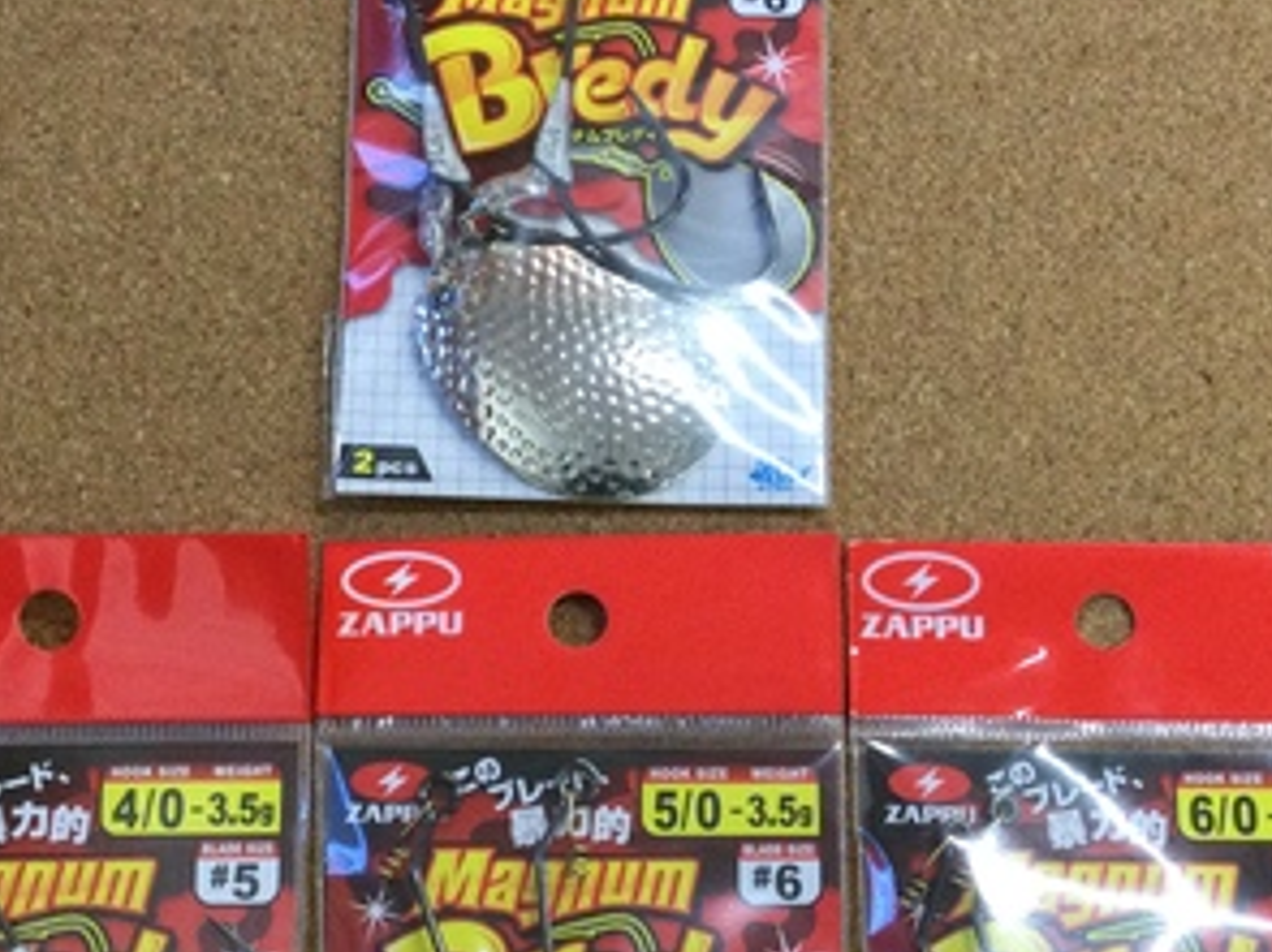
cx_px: 625
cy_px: 633
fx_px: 2314
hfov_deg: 30.7
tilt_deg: -75.7
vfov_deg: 23.2
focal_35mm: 63
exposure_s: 1/30
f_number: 2.4
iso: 40
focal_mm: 3.3
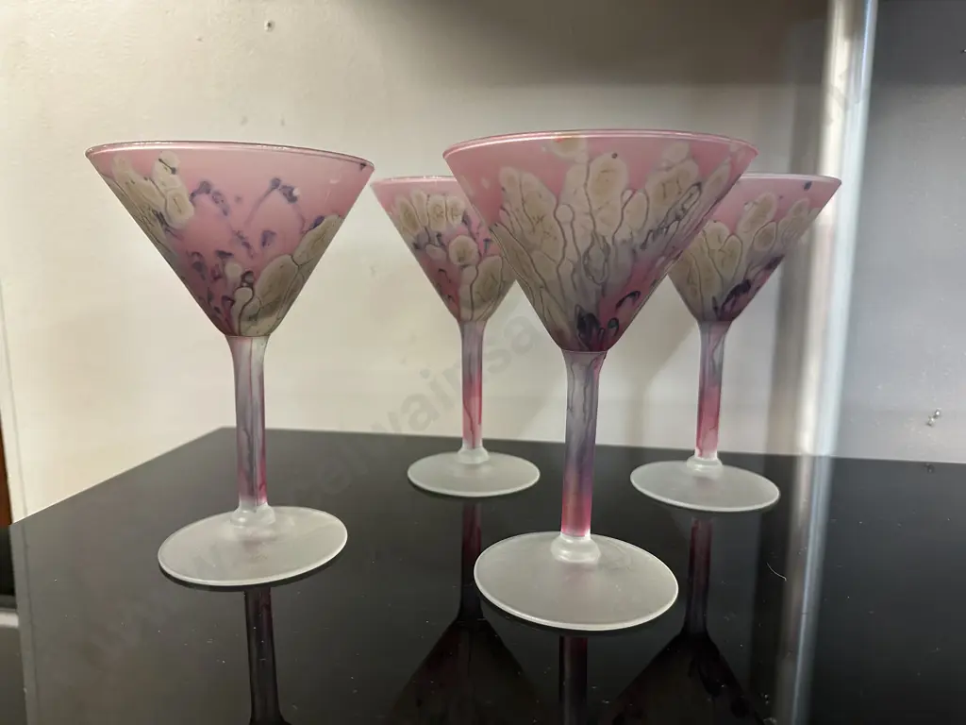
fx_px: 670
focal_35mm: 24
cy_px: 362
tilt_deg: -10.2
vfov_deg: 56.8
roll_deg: -0.4
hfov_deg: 71.6
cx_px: 483
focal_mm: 6.86
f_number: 1.78
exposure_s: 1/50
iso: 320
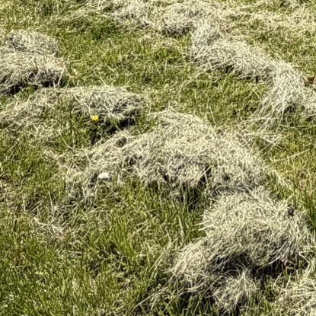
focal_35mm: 61
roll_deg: -1.4
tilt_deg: -5.1
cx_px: 378
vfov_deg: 20.0
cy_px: -261
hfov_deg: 25.3
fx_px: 630
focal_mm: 2.22
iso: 25
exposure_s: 1/830
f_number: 2.2
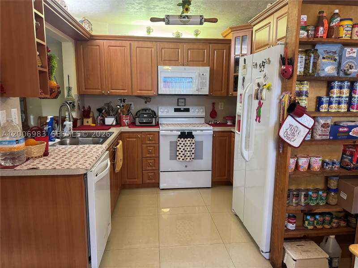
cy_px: 134
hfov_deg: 71.6
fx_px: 248
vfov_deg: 56.8
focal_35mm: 24
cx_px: 179
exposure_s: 1/60
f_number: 1.78
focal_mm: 6.76
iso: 500
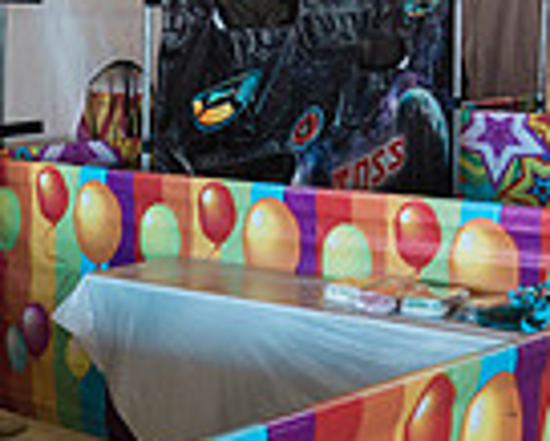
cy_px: 301
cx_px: 8
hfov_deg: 18.7
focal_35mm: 100
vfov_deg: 15.4
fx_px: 1629
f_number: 1.4
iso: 200
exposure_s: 1/125
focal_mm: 12
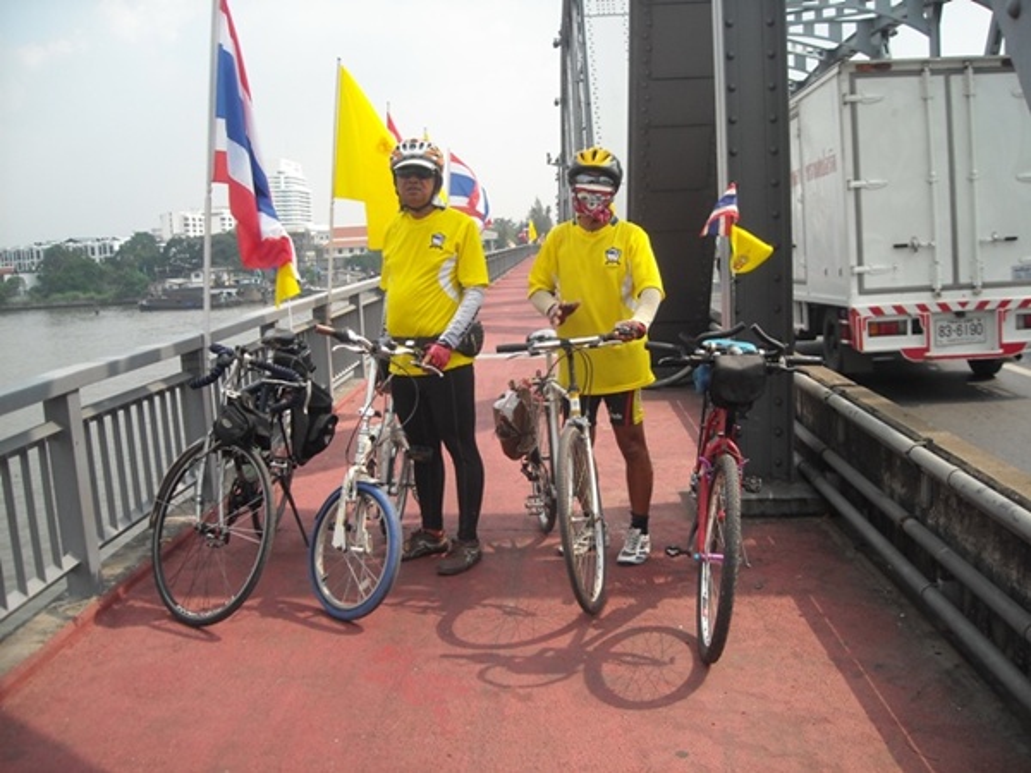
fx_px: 1042
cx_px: 516
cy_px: 386
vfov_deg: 40.7
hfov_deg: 52.6
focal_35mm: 35
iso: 64
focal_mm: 5.7
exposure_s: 1/168
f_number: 5.6
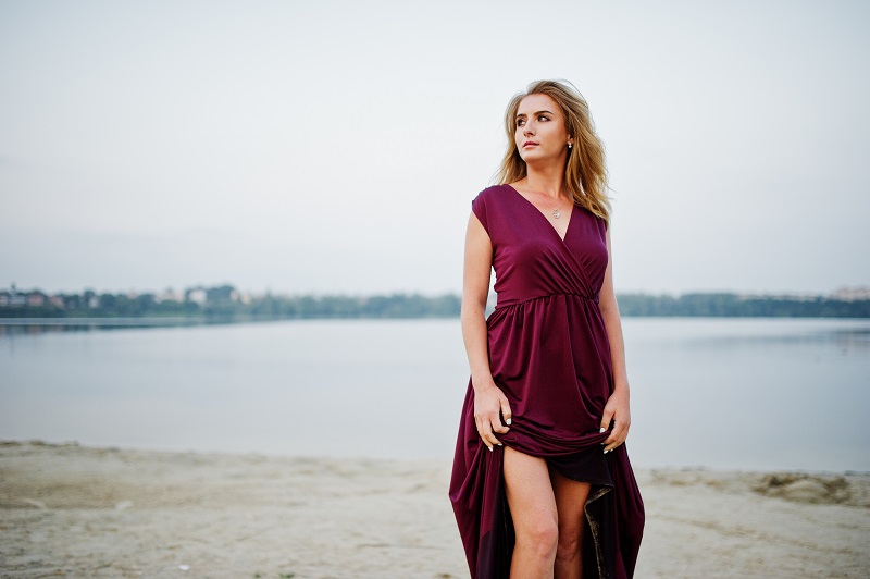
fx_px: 845
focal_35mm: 35
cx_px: 435
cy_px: 290
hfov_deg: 54.5
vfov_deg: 37.8
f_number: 1.4
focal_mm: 35
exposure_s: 1/1000
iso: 250
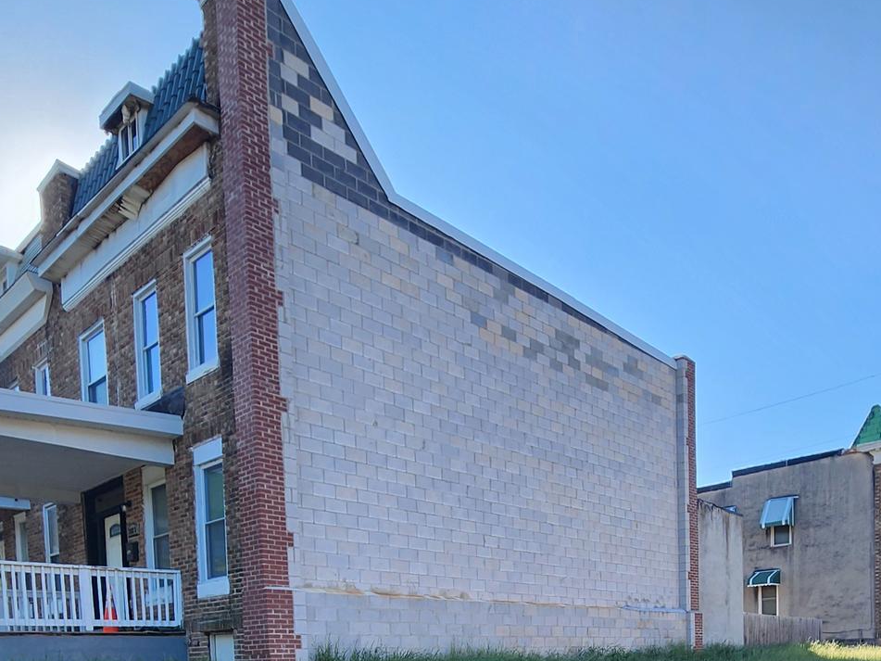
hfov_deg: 63.4
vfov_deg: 41.4
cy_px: 698
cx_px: 474
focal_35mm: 28
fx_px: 713
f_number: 2.2
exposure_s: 1/765
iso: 50
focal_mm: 2.2
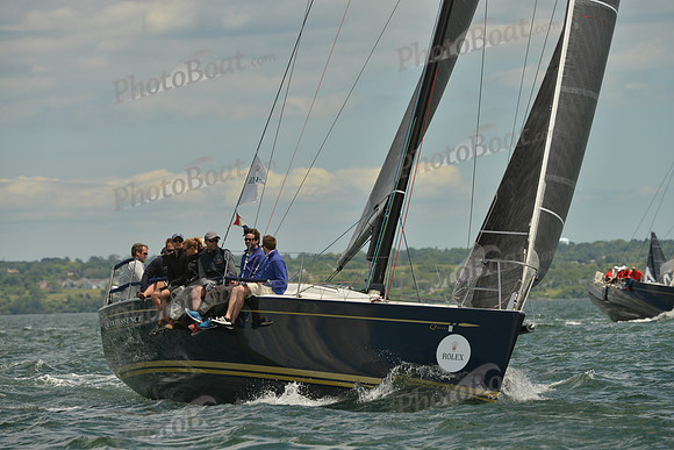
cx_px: 337
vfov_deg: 4.4
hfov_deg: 6.6
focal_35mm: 310
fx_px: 5805
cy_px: 225
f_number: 8
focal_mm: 310
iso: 200
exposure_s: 1/800
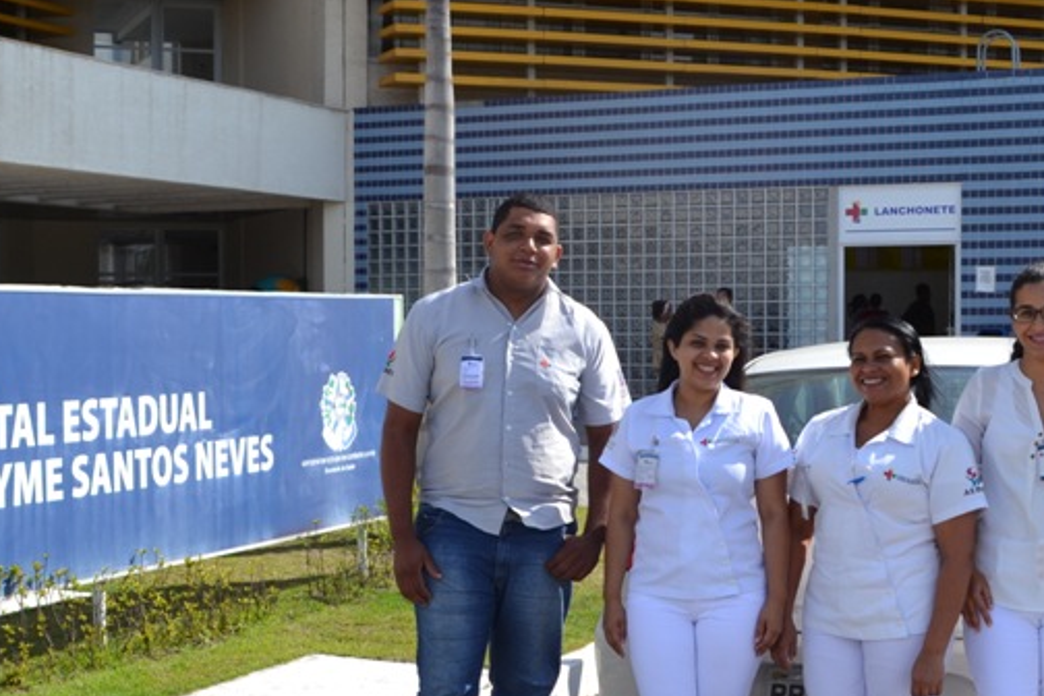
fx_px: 1769
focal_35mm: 61
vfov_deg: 22.2
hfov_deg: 32.9
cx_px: 466
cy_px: 424
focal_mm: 20
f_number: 8
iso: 100
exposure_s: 1/250
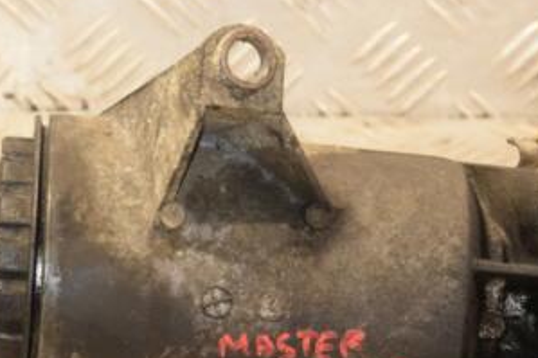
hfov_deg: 7.4
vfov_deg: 5.0
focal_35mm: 277
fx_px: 4137
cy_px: 281
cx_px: 354
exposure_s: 1/50
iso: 800
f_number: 8
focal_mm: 92
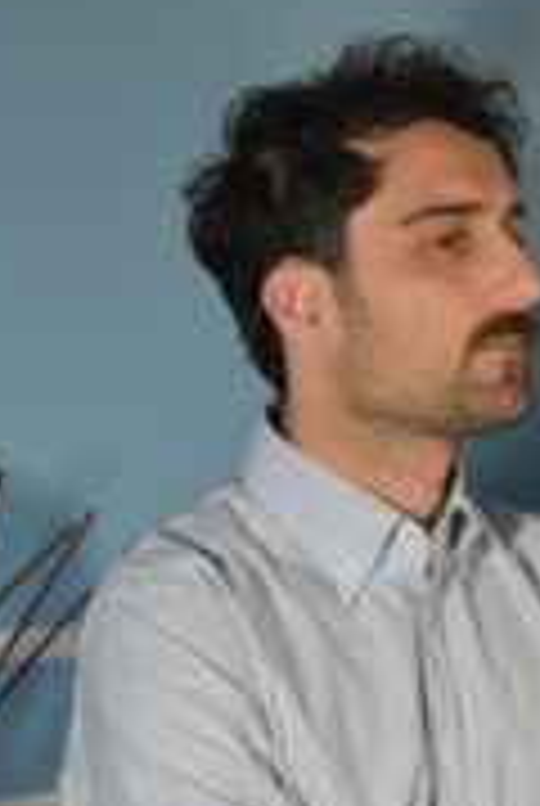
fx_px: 3793
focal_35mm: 169
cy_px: 878
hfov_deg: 8.1
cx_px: 328
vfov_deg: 11.9
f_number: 4.8
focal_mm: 45
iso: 1600
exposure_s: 1/80
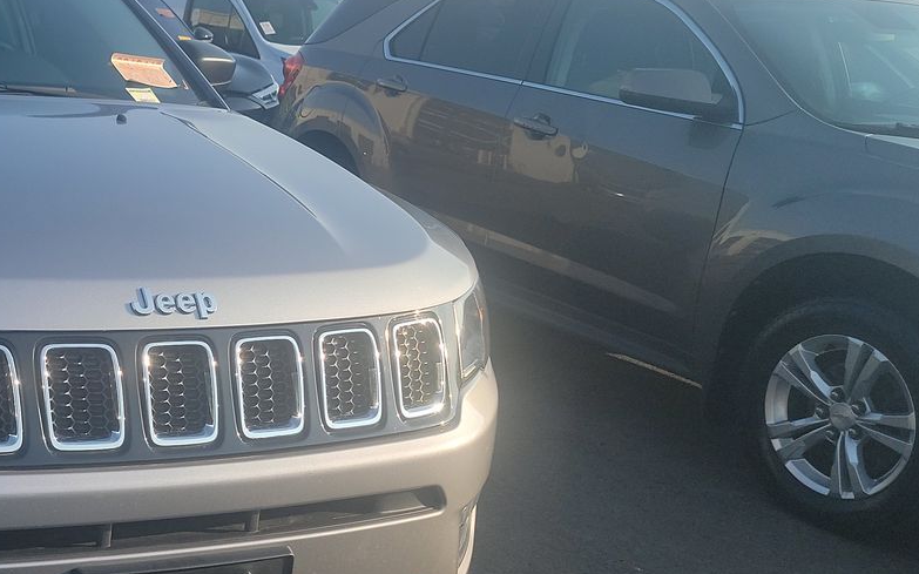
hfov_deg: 35.3
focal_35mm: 52
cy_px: 258
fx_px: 1302
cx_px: 7
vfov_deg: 24.8
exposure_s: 1/630
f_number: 1.8
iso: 50
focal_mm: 6.7
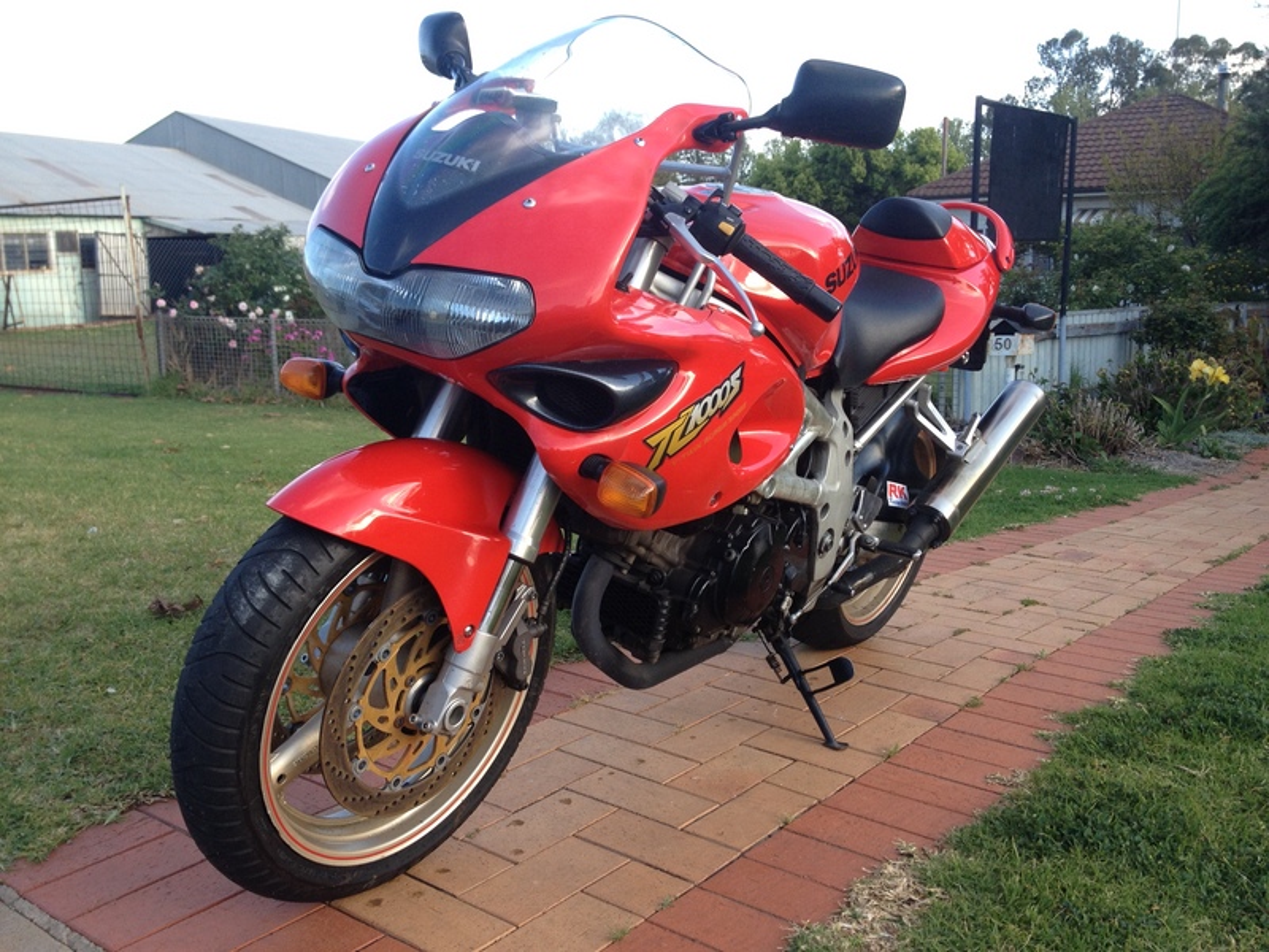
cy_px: 476
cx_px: 634
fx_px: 1283
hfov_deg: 52.6
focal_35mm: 35
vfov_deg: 40.7
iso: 50
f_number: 2.4
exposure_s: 1/292
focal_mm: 4.28
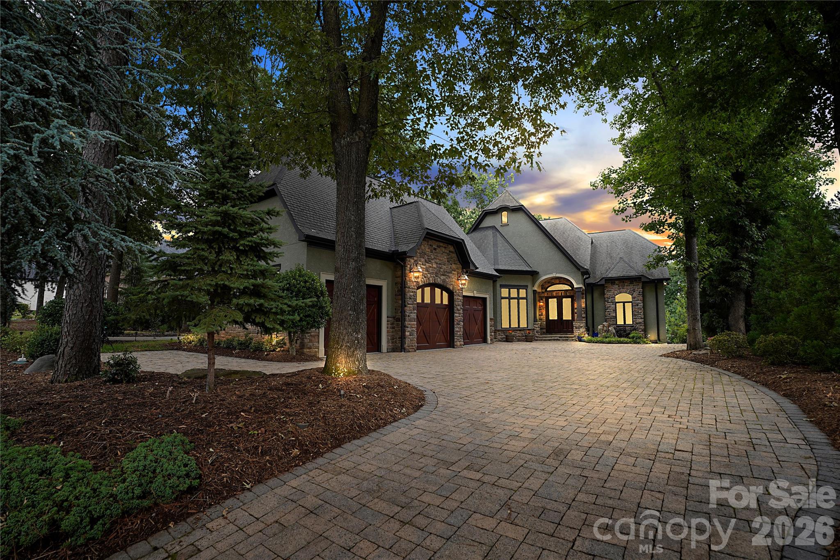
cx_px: 420
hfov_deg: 96.7
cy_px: 280
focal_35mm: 16
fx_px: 373
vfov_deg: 73.7
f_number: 4
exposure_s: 1/80
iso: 50
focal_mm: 16
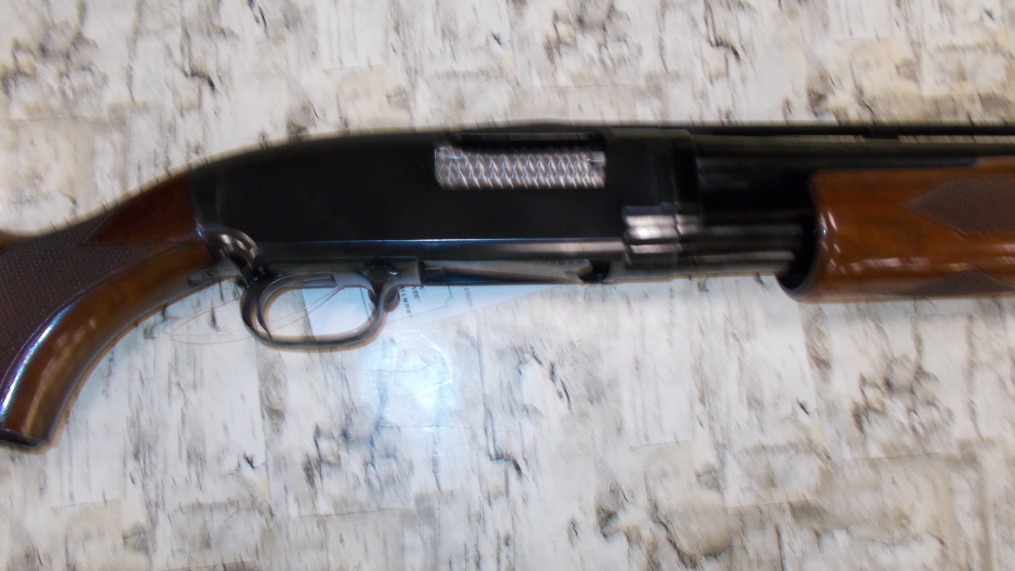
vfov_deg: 40.2
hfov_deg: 66.1
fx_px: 781
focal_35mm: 29
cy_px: 305
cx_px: 517
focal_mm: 4.6
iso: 200
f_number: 3.2
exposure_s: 1/25
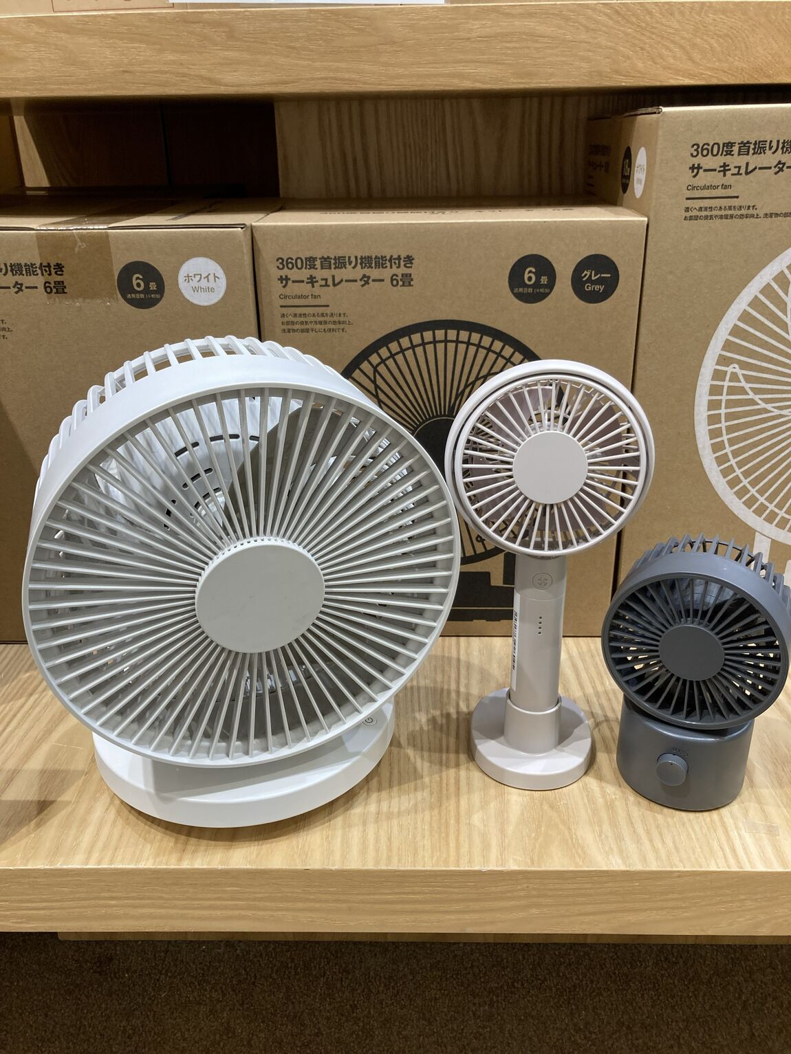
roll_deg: +0.6
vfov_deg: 63.4
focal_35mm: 28
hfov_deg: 49.8
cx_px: 396
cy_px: 527
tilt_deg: -23.3
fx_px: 853
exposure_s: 1/50
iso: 64
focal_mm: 3.99
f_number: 1.8
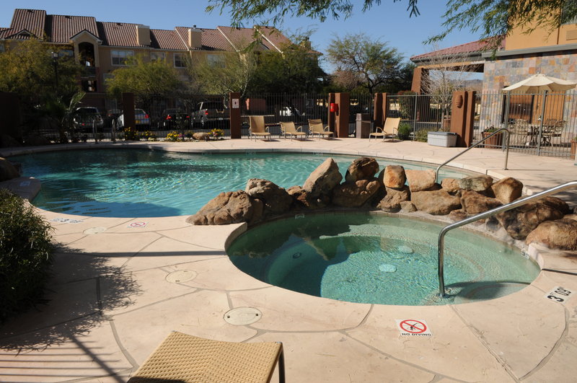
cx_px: 288
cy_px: 192
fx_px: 408
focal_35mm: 26
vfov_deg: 50.3
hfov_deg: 70.5
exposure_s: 1/200
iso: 200
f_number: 14
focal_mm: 17
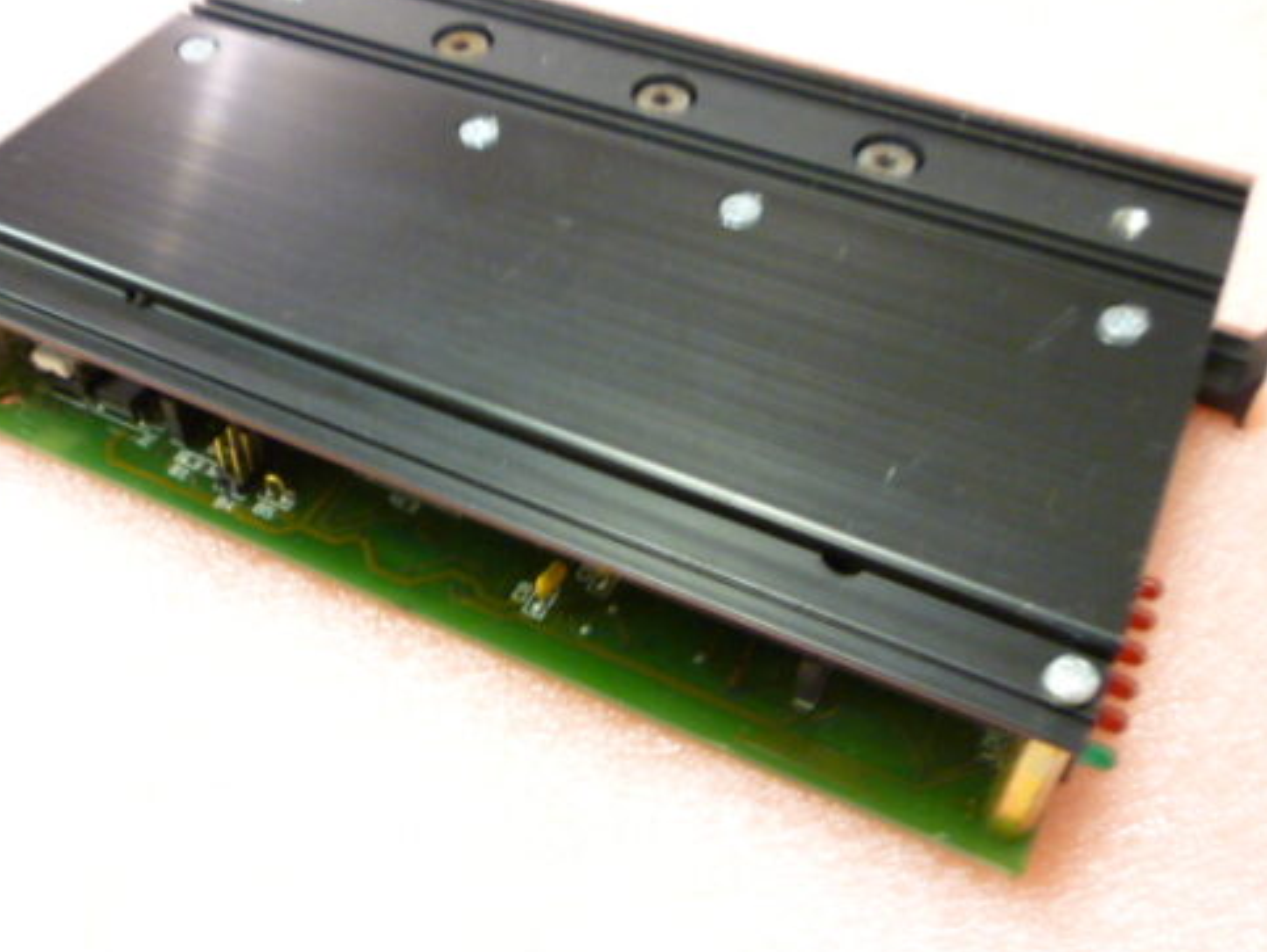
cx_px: 577
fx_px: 1319
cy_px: 427
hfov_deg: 51.3
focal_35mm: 36
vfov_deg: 39.7
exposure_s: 1/5
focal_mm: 5.2
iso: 400
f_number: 3.3
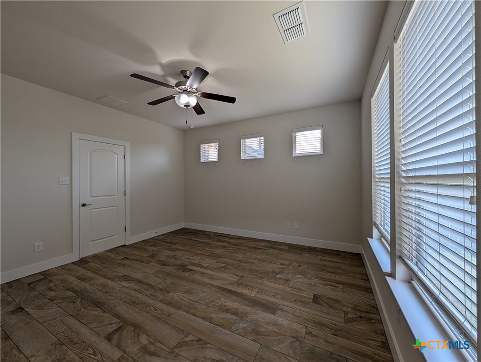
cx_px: 240
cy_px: 181
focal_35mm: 12
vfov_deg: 94.6
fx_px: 167
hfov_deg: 110.5
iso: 56
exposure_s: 1/254
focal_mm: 2.02
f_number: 1.7
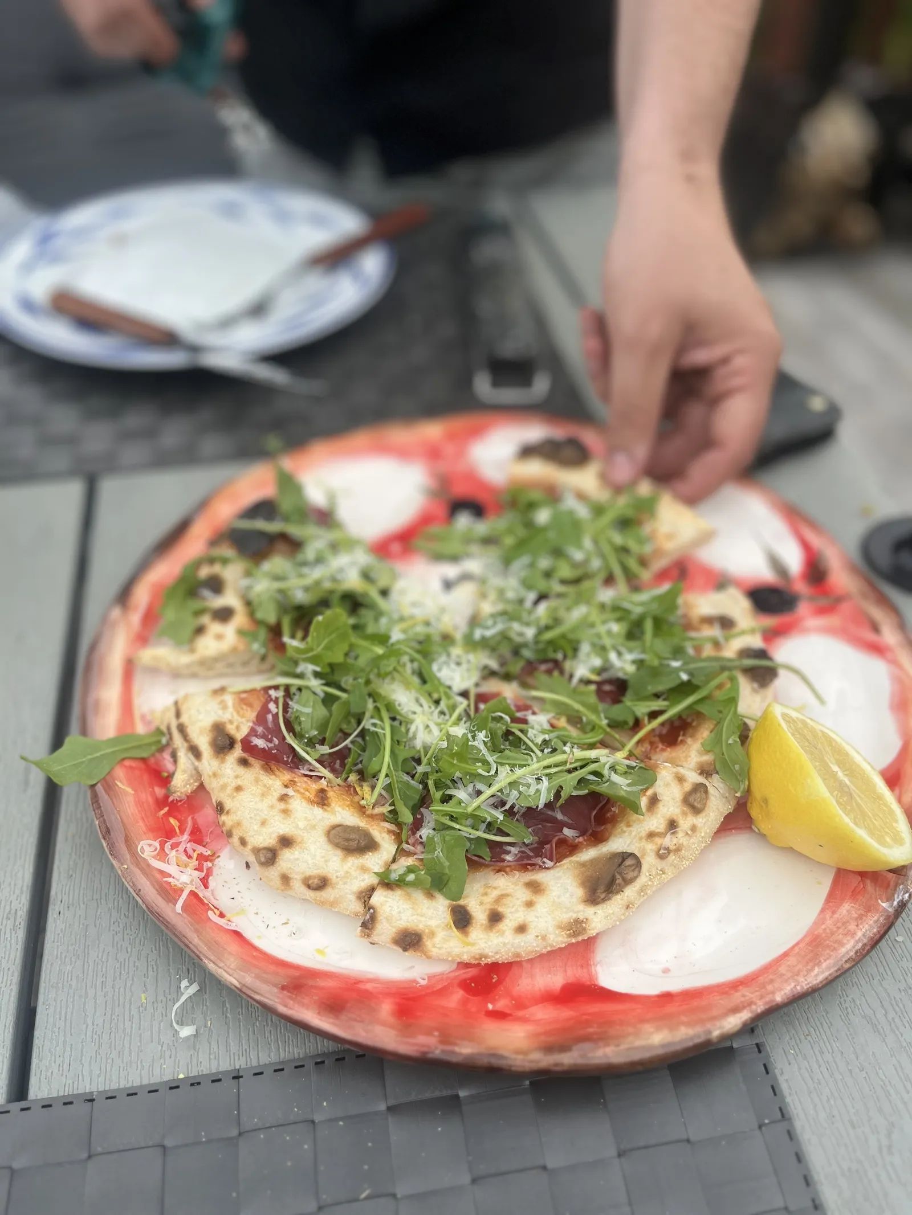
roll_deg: -0.5
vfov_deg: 67.3
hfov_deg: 53.1
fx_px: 913
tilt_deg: -44.9
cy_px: 608
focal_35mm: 26
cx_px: 456
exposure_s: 1/424
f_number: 1.6
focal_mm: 5.1
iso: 50
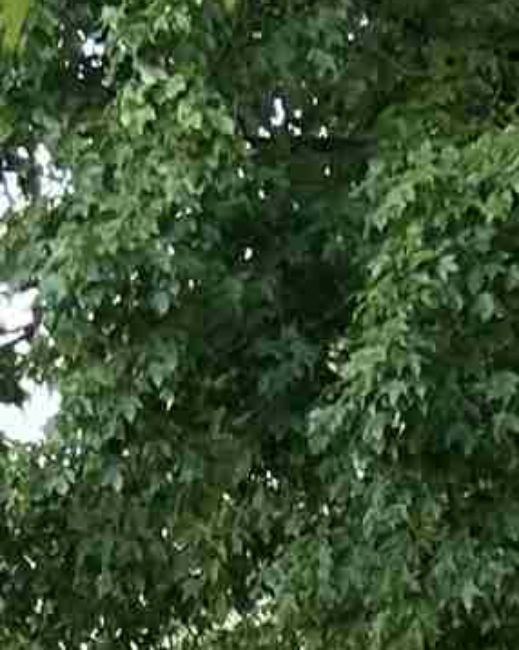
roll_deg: +0.1
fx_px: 4189
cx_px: 406
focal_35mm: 218
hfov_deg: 7.1
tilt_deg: -5.1
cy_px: 1616
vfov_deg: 8.1
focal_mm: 5.7
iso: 64
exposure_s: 1/121
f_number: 1.5
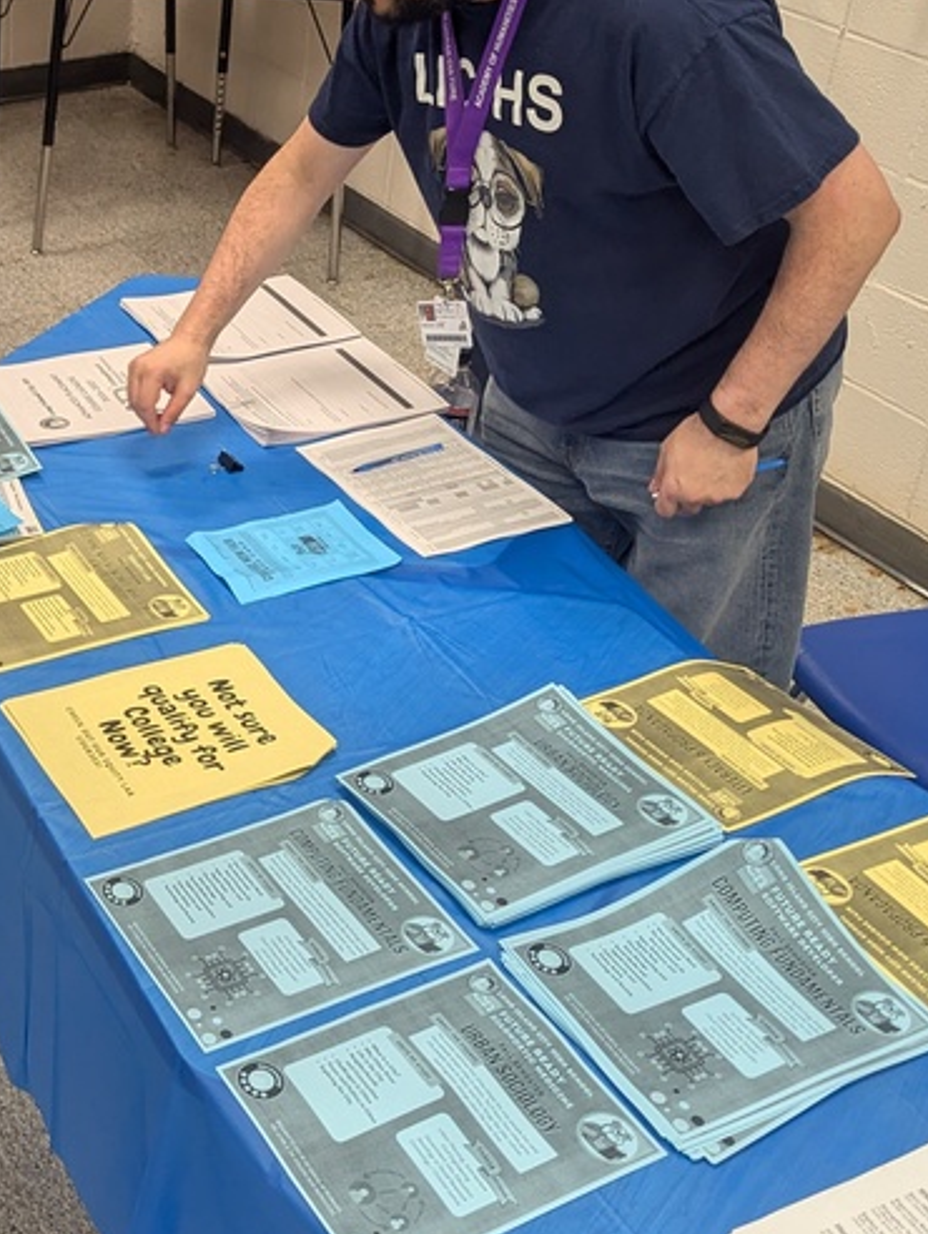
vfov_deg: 37.9
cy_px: 454
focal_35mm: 50
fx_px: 1784
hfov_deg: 27.6
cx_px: 19
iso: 248
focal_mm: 6.81
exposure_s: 1/120
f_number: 1.85
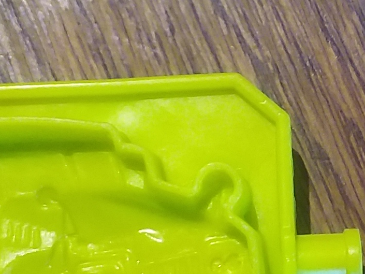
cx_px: 293
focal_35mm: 106
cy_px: 103
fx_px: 1118
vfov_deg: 14.0
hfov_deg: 18.4
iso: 80
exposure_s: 1/30
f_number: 1.9
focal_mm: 2.47
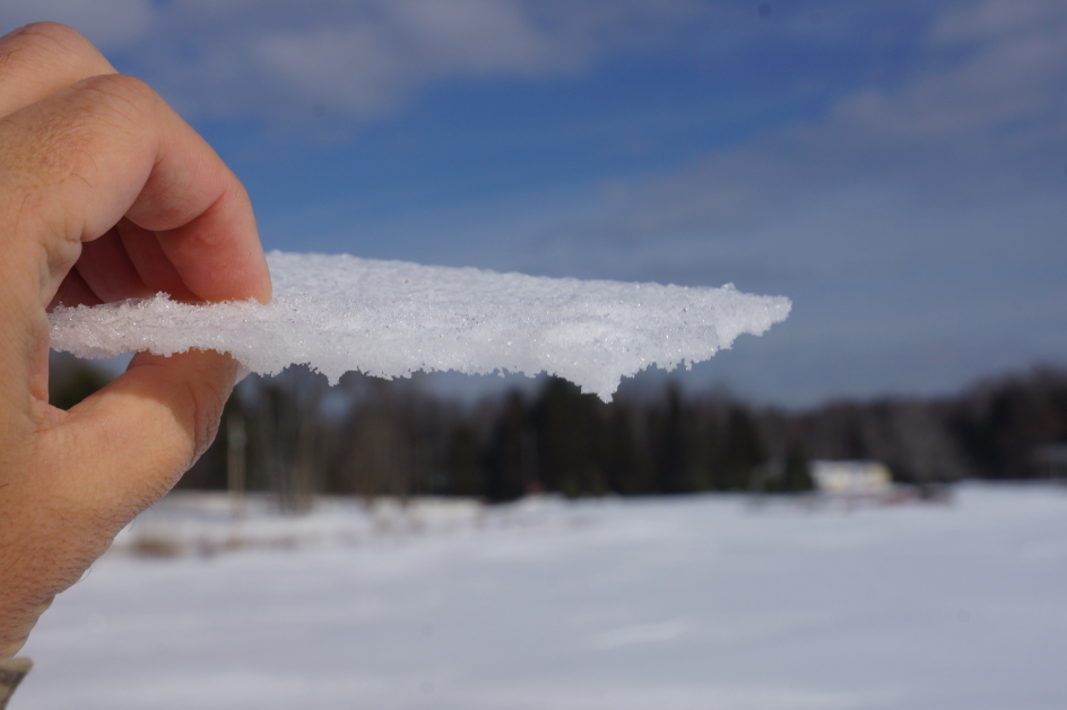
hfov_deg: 28.3
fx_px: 2119
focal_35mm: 72
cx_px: 532
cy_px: 341
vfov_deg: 19.0
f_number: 11
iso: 100
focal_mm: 45
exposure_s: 1/125
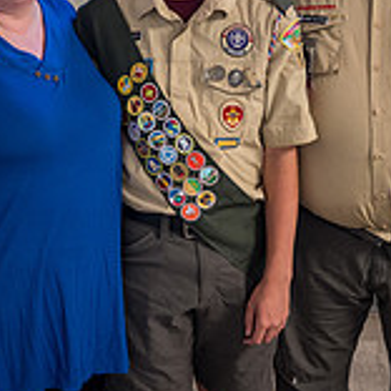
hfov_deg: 22.8
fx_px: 971
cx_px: 182
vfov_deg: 22.3
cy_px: 50
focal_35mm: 76
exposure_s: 1/100
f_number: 4
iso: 3200
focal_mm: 31
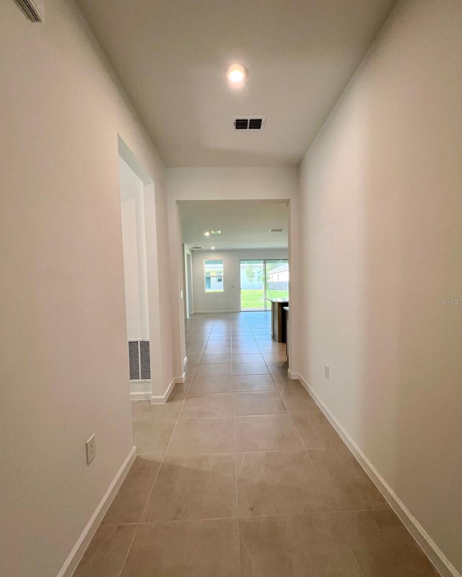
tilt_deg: -3.1
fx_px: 239
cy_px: 301
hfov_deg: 87.9
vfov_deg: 100.6
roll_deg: +1.3
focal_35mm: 14
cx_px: 237
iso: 80
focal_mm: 1.57
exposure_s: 1/120
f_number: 1.8
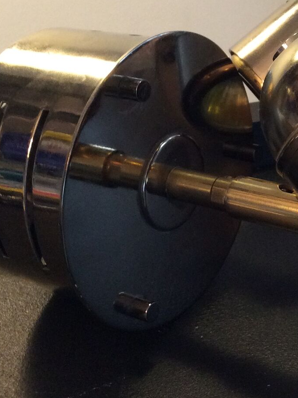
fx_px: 805
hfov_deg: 20.6
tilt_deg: -25.6
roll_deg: +2.2
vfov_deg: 27.7
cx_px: 257
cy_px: 148
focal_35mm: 70
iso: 160
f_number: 2.4
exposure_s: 1/25
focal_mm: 3.3
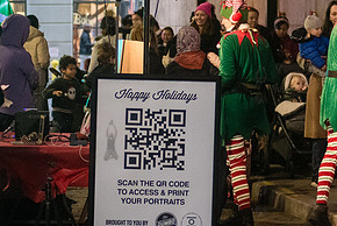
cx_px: 275
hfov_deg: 9.9
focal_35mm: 208
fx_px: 1949
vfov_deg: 6.6
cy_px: 65
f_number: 3.2
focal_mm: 80
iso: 6400
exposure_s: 1/160
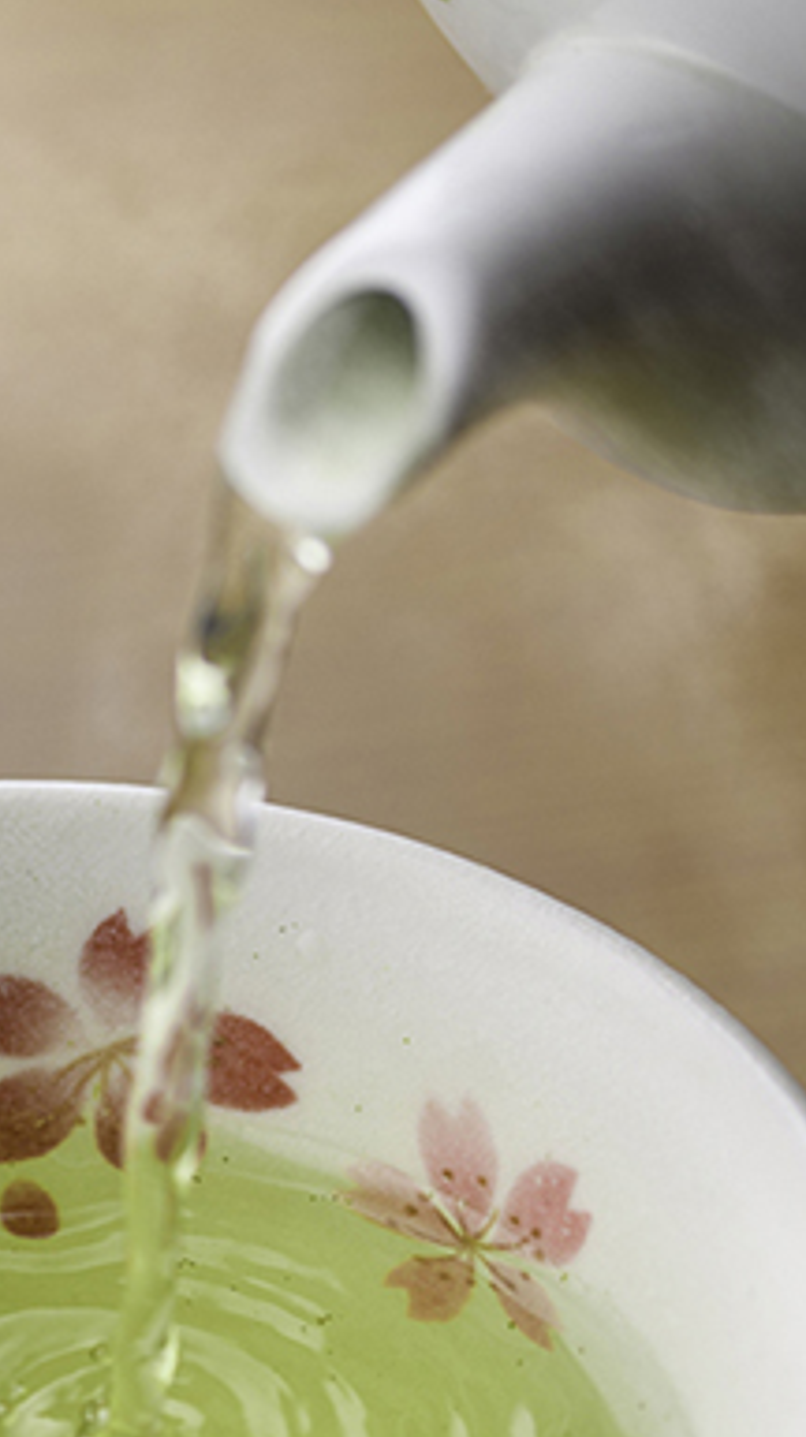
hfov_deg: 4.2
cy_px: 1230
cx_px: -660
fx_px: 10888
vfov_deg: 7.5
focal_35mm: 286
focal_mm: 105
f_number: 4.5
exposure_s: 1/100
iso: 100
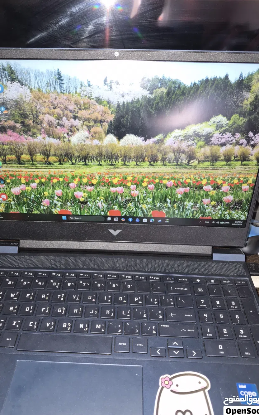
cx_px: 117
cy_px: 212
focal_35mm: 25
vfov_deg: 72.5
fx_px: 282
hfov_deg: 49.2
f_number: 1.8
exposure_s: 1/50
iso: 80
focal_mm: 5.4
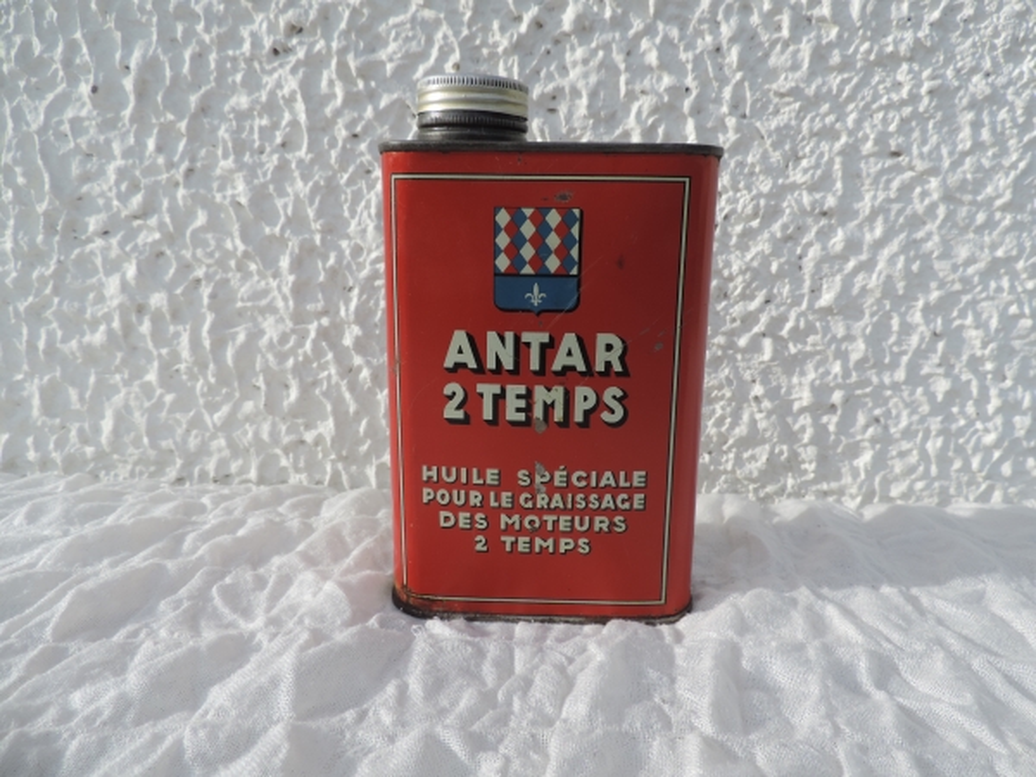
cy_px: 388
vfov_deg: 56.8
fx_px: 718
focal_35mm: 24
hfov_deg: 71.6
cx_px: 518
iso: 80
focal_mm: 4.3
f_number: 3
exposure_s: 1/1000
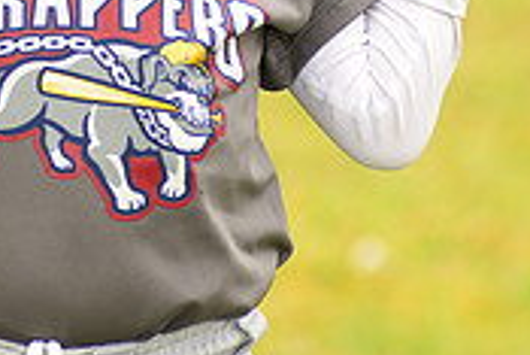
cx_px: 88
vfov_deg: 2.4
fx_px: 8281
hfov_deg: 3.7
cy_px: -190
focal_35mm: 562
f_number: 5.6
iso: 160
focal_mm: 170
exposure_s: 1/250
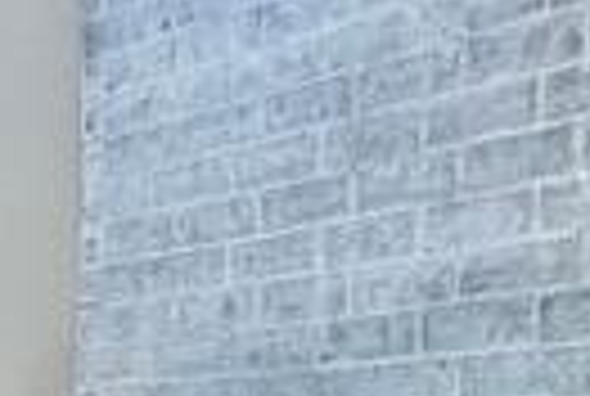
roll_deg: +0.5
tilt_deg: -9.2
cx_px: -671
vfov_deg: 8.8
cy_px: 855
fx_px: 2398
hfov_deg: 12.1
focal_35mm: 146
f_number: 1.78
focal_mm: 6.76
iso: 200
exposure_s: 1/120
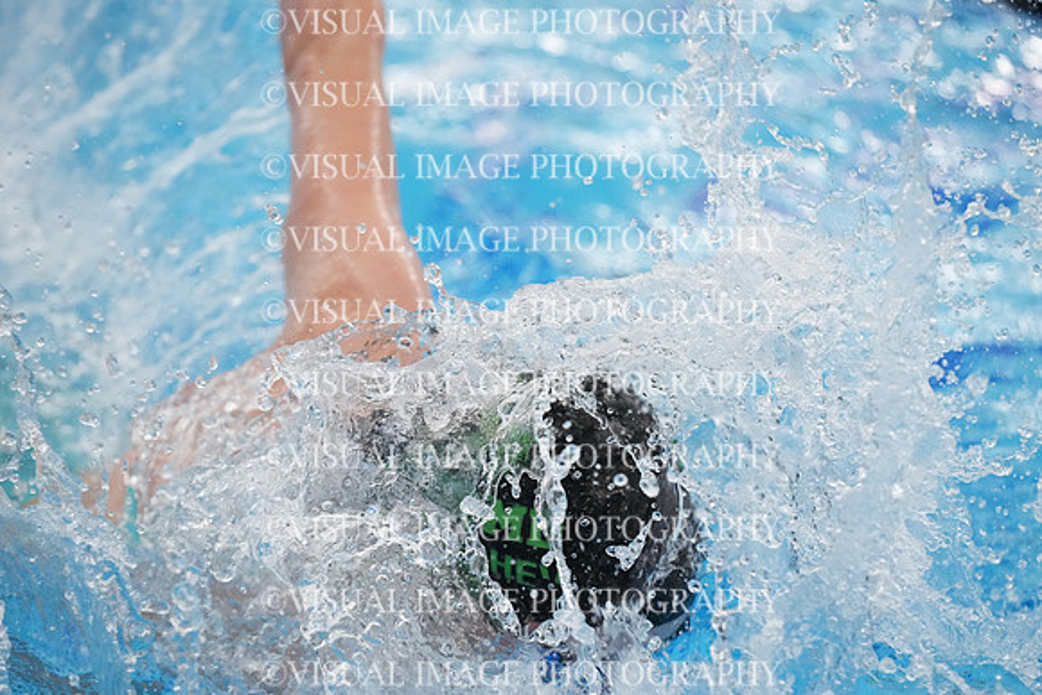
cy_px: 348
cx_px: 521
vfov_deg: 7.5
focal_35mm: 182
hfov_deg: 11.3
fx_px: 5269
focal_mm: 182
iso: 6400
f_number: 4
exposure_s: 1/1250
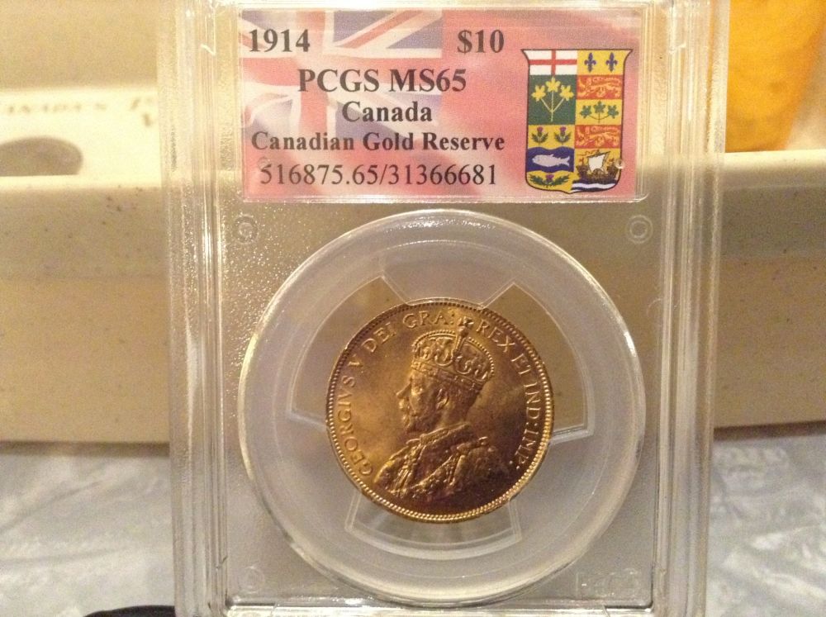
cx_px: 413
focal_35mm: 33
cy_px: 308
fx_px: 786
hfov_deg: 55.4
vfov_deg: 42.8
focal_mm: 3.3
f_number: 2.4
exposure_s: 1/15
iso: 640
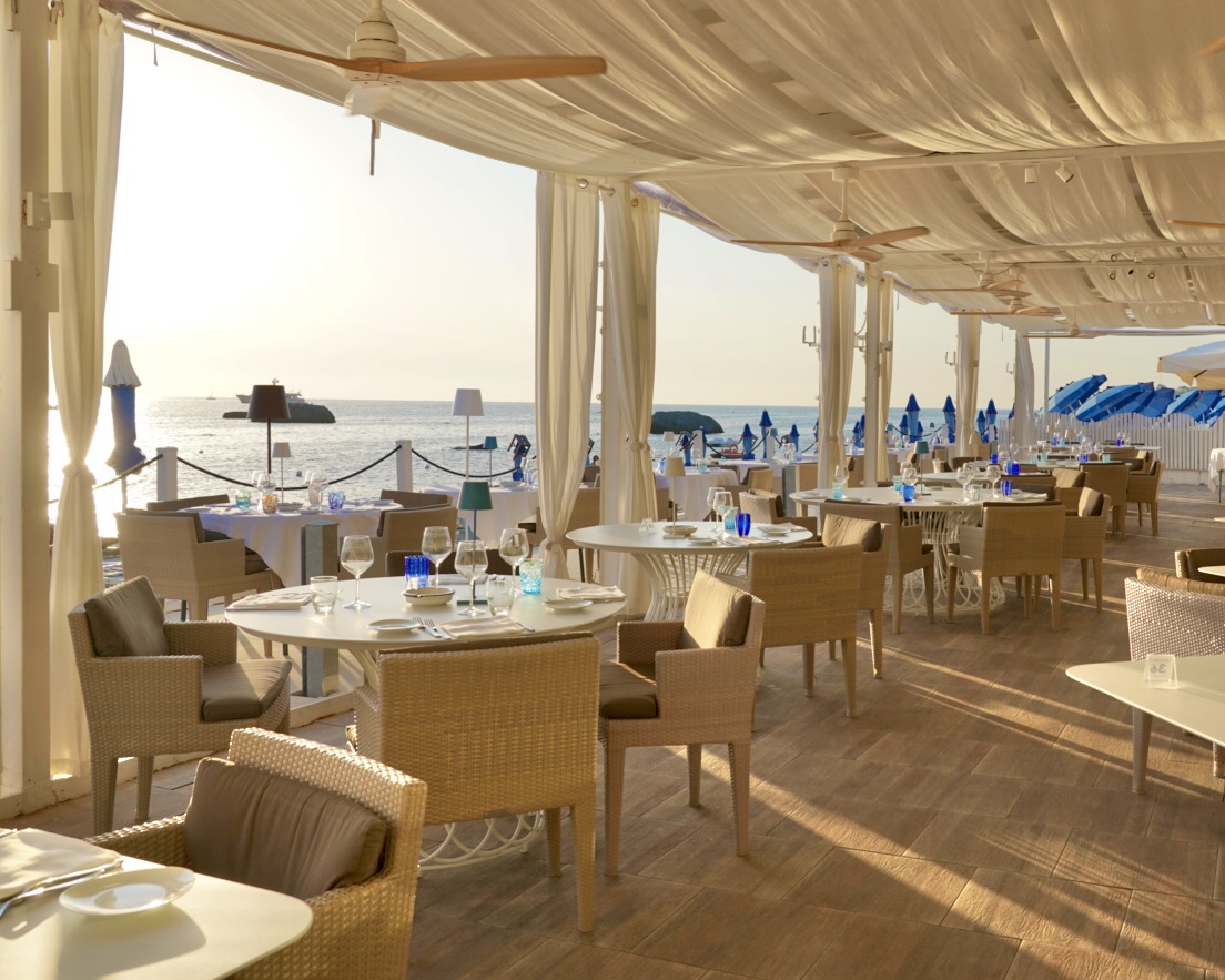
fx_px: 1196
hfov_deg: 53.3
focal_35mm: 33
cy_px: 444
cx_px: 799
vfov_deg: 44.5
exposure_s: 1/250
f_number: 6.3
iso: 100
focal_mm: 24
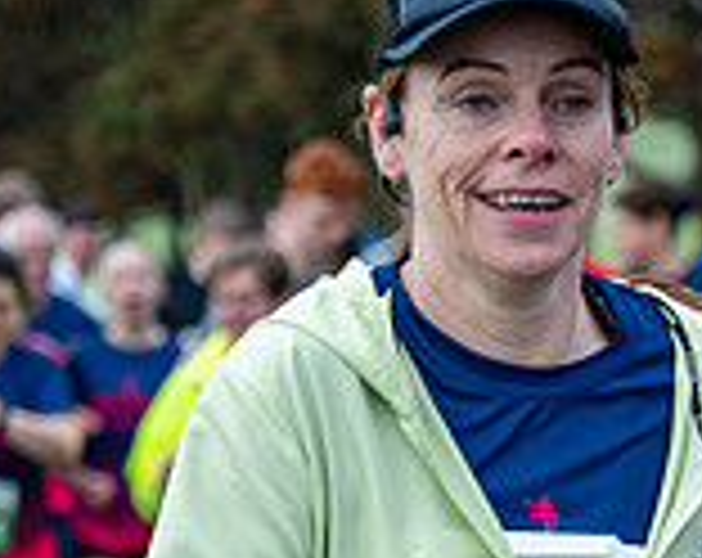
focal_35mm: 245
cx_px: 954
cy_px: 691
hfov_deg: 7.8
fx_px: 5078
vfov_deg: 6.2
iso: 450
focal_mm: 70
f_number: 2.8
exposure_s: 1/1250
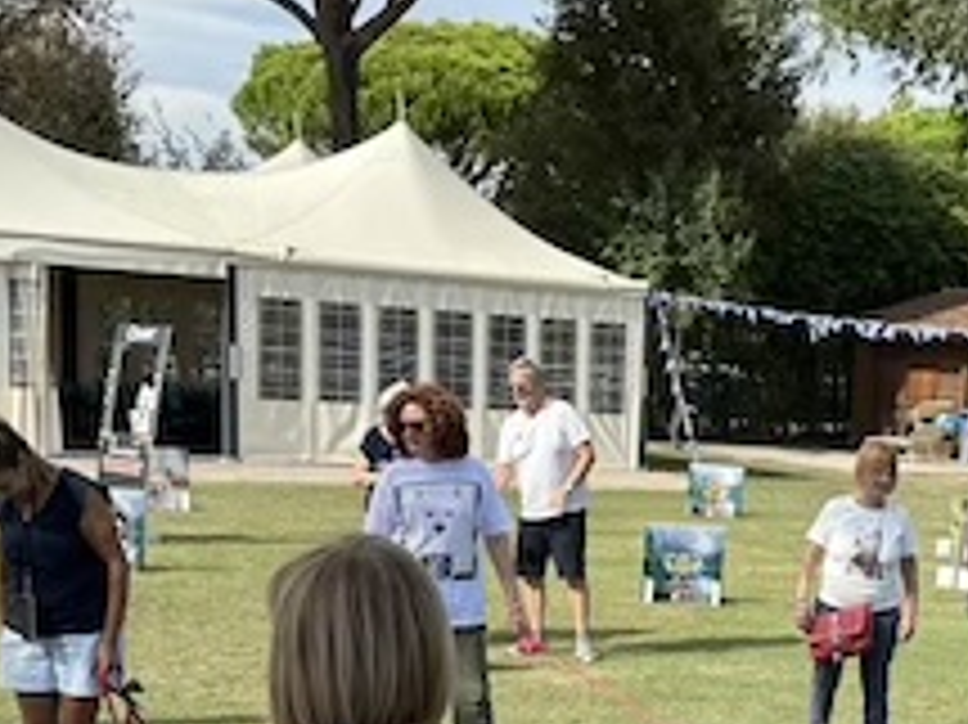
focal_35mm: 67
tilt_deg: -8.7
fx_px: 1873
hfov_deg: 28.4
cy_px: 711
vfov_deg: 21.2
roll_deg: +0.5
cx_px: 765
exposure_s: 1/2028
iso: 80
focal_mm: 6.86
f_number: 1.78
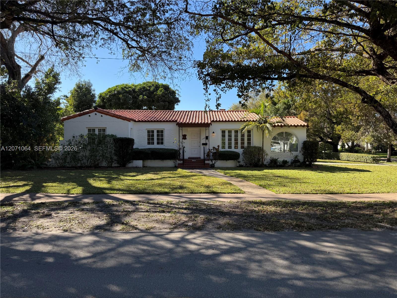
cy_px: 149
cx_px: 198
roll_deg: -0.1
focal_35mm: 24
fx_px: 275
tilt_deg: -0.1
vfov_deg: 56.8
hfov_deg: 71.6
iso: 100
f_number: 1.78
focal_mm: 6.76
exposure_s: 1/1770
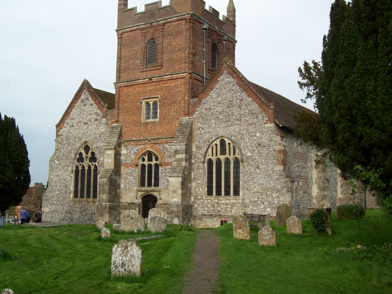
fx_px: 453
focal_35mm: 40
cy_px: 132
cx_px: 192
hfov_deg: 46.8
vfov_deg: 35.9
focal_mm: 6
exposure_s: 1/391
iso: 80
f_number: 4.8
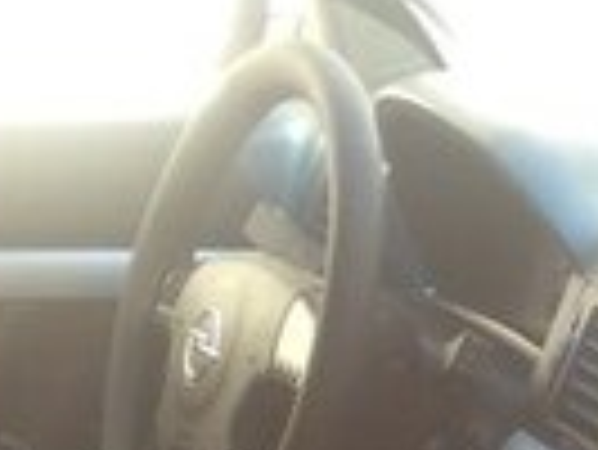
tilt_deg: -34.6
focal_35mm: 144
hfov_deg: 13.4
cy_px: 1091
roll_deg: +0.3
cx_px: 697
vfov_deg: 9.2
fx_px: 2490
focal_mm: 4.15
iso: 32
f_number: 2.2
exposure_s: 1/125
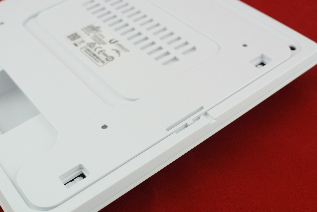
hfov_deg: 40.3
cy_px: 106
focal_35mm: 49
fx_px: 432
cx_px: 158
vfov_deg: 27.6
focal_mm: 18.5
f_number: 4
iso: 800
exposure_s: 1/25
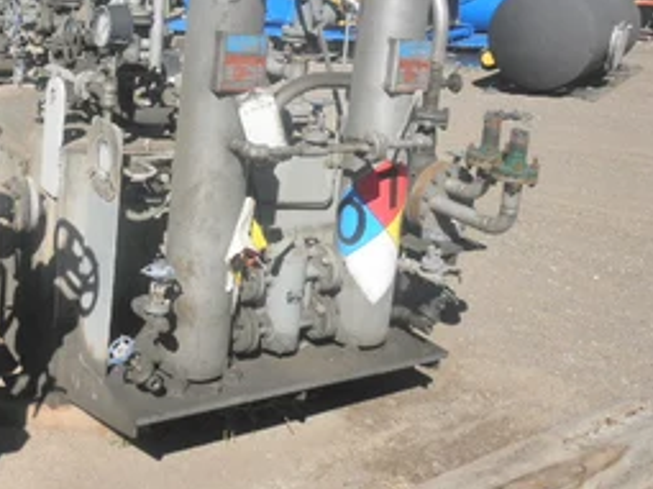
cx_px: 189
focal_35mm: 44
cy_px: 108
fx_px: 830
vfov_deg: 32.1
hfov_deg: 42.1
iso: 64
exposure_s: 1/160
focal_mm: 5
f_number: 8.5
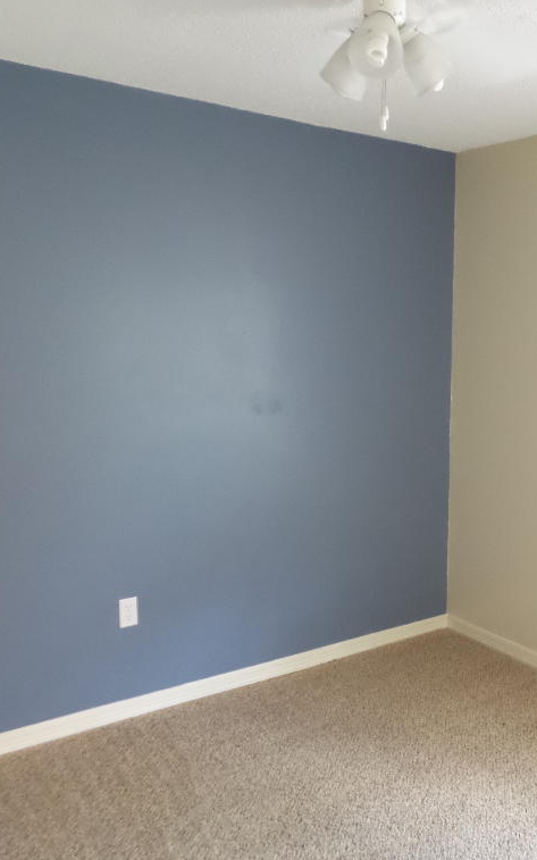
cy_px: 435
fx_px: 773
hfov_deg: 37.6
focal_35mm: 33
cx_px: 387
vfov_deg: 58.1
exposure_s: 1/20
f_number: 2.8
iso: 800
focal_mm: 4.1
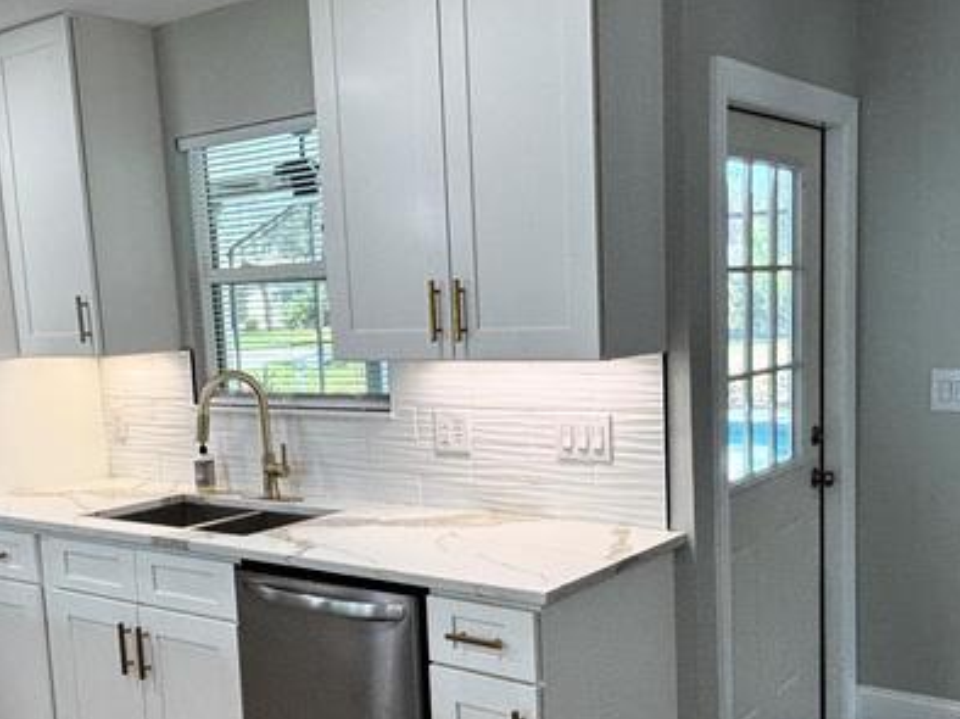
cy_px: 446
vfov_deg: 36.6
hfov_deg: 47.9
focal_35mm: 39
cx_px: 463
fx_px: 1081
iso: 100
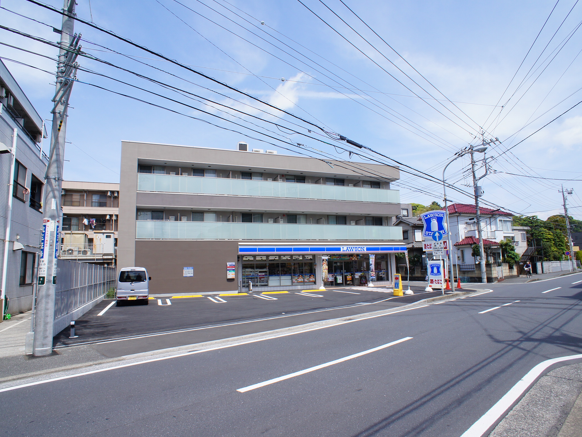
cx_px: 290
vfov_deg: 51.4
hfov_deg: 65.3
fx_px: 454
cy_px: 224
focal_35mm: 27
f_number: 13
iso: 200
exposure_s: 1/250
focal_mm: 16
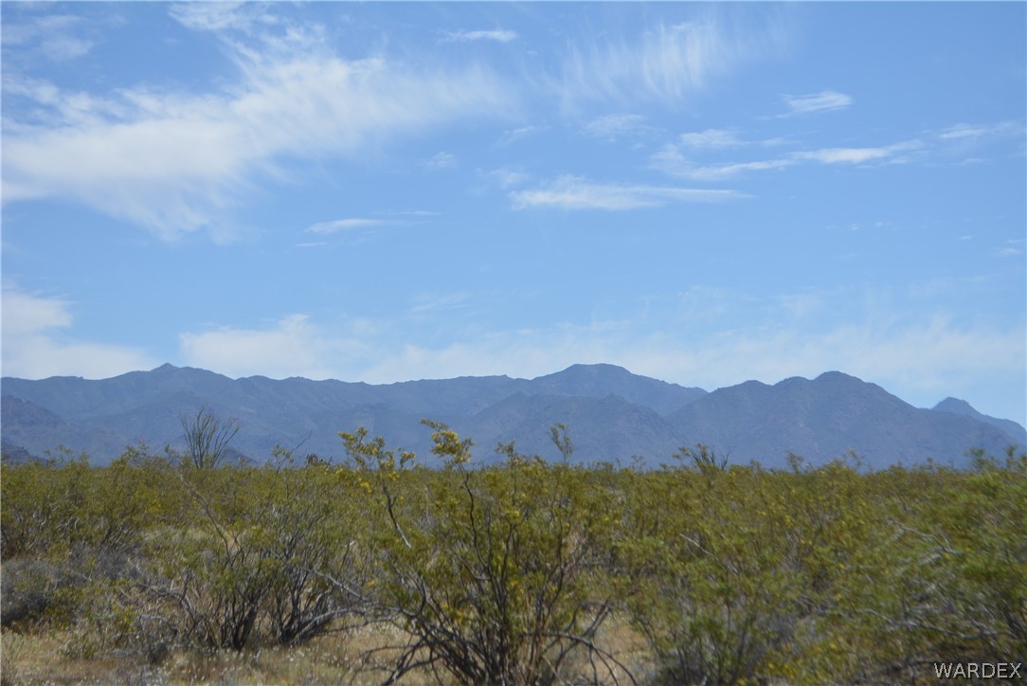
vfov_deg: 16.6
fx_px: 2355
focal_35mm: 82
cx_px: 514
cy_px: 343
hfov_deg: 24.6
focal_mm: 55
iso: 400
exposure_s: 1/2000
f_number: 8
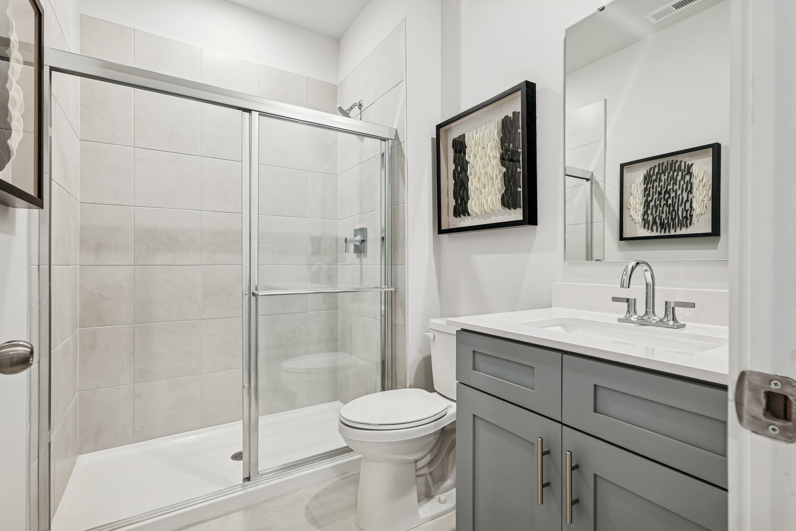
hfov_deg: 96.7
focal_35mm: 16
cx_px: 398
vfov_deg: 73.7
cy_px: 266
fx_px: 354
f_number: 8
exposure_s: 1/3.33
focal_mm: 16
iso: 400
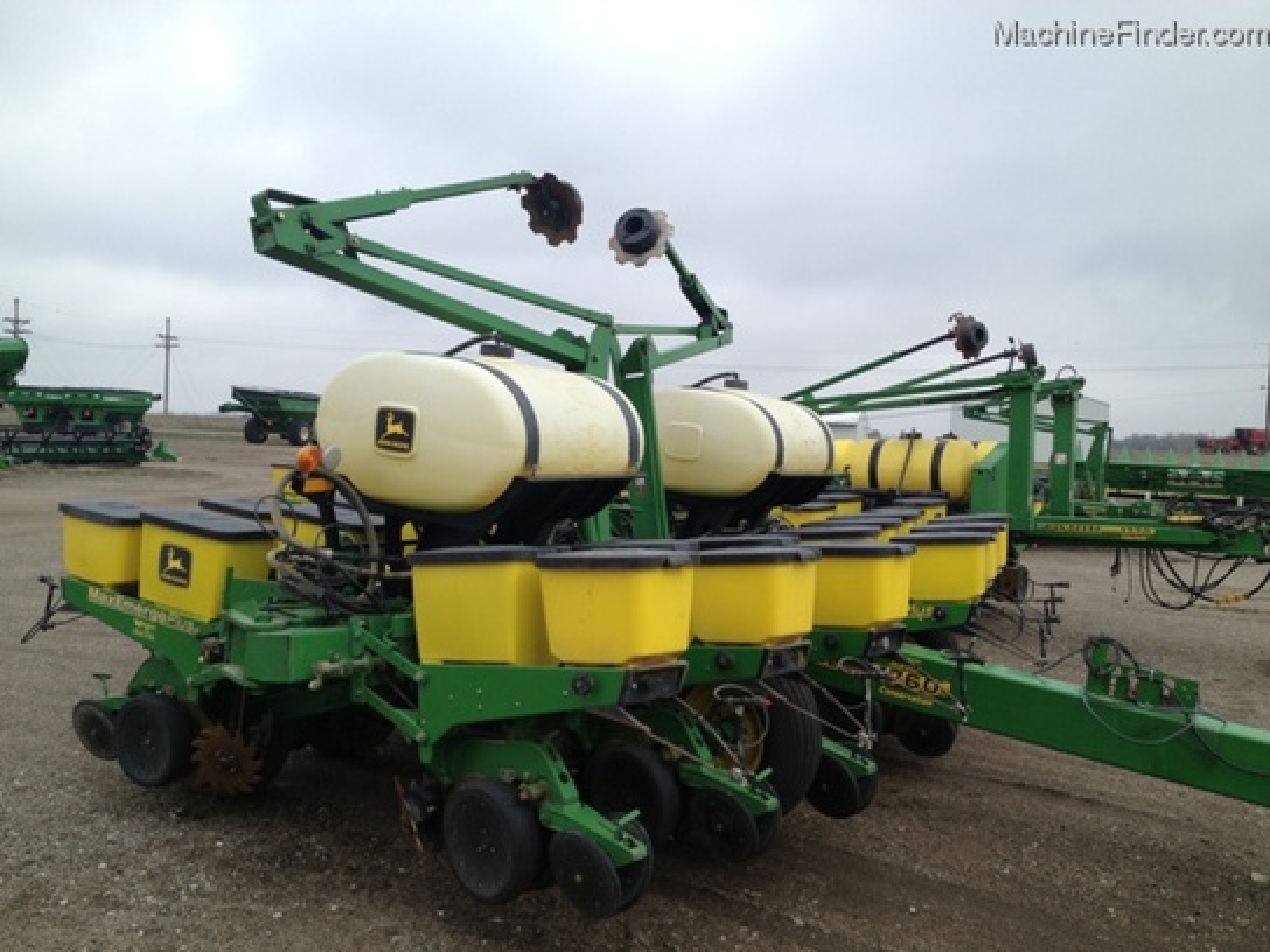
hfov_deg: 52.6
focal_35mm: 35
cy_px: 476
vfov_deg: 40.7
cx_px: 635
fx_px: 1284
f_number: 2.4
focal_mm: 4.28
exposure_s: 1/824
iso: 50
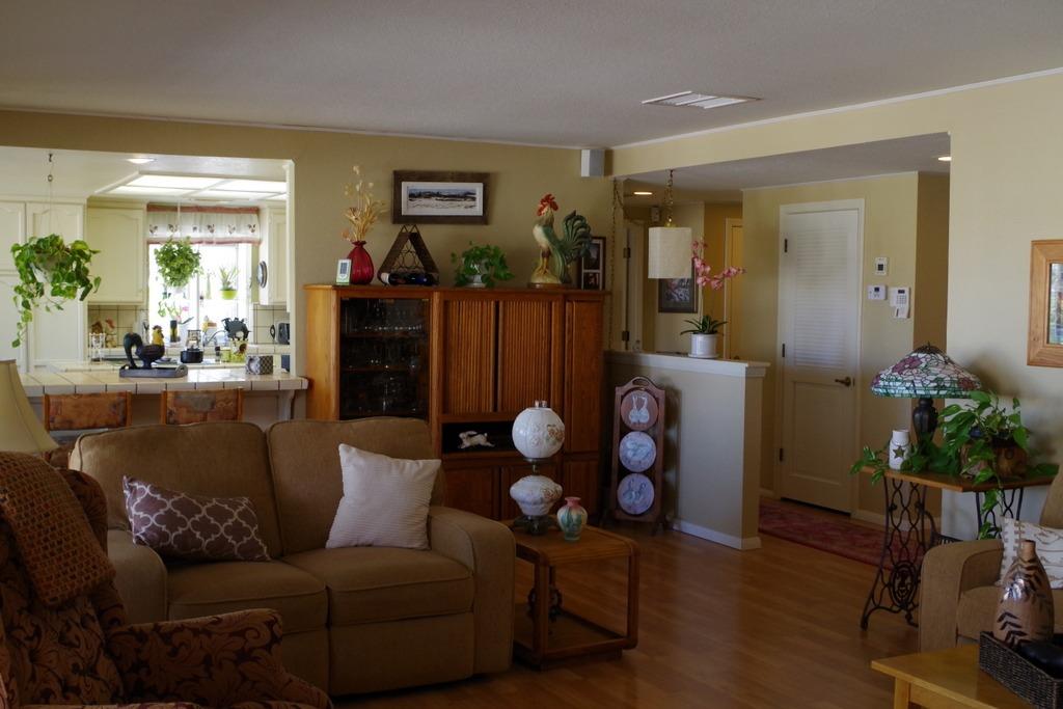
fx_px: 1152
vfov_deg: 34.2
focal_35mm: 39
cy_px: 354
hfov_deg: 49.5
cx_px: 532
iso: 800
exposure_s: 1/50
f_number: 5.6
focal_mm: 26.25
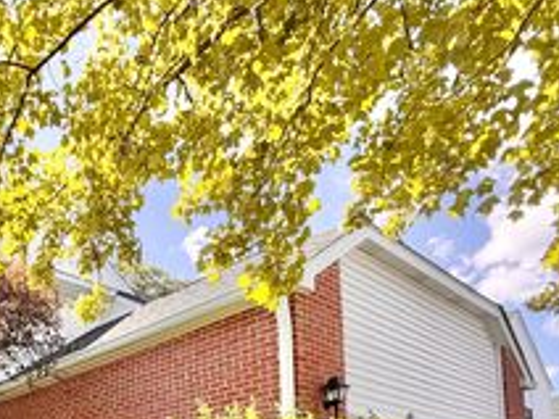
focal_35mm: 33
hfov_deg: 49.6
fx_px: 533
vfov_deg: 35.6
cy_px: 478
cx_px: 61
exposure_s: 1/585
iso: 40
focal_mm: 2.22
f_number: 2.2
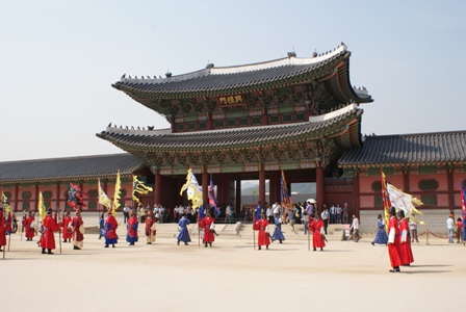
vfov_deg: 40.1
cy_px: 156
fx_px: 428
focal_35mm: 33
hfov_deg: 57.2
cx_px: 233
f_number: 10
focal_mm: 22
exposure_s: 1/125
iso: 100
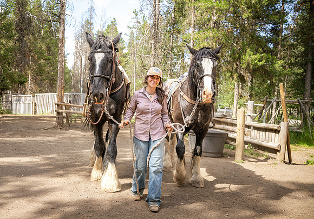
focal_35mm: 34
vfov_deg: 40.0
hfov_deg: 54.9
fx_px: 301
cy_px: 111
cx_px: 139
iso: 100
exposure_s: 1/250
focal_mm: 31
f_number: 2.8
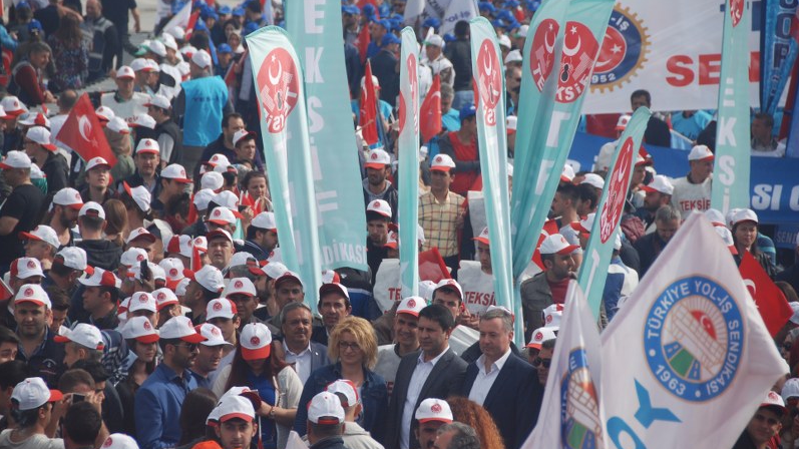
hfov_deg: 9.1
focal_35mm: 237
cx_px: 400
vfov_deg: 5.1
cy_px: 199
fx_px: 5020
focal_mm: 150
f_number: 5.6
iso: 200
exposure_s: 1/800
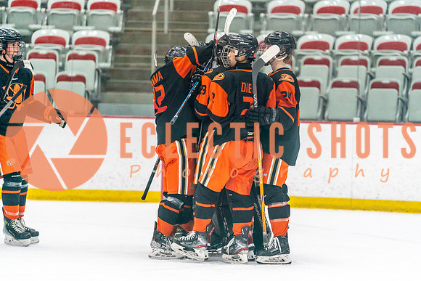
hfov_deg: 9.8
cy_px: 140
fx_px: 2447
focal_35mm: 209
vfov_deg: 6.6
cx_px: 216
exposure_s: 1/1250
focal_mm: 200
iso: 3200
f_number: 2.8
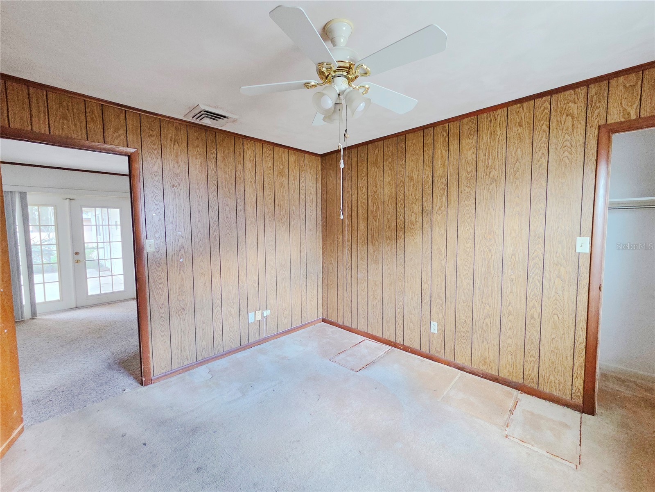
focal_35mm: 13
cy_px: 246
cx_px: 328
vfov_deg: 89.9
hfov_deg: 106.2
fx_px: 246
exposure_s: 1/60
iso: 1000
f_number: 2.2
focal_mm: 2.2
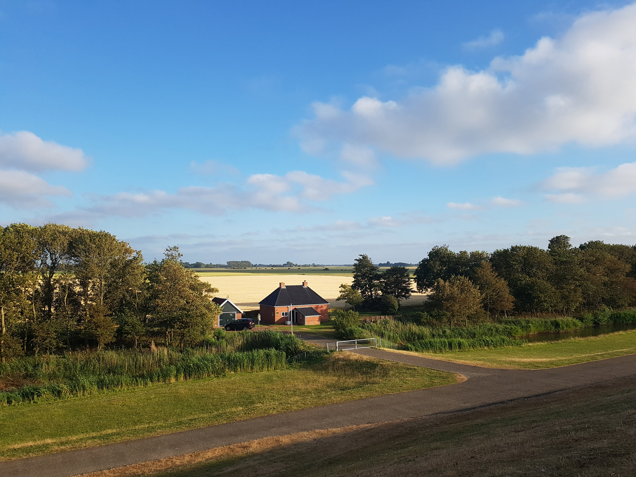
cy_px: 238
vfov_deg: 53.1
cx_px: 318
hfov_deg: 67.3
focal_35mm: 26
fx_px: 478
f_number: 1.7
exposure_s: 1/1748
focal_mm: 4.2
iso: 50
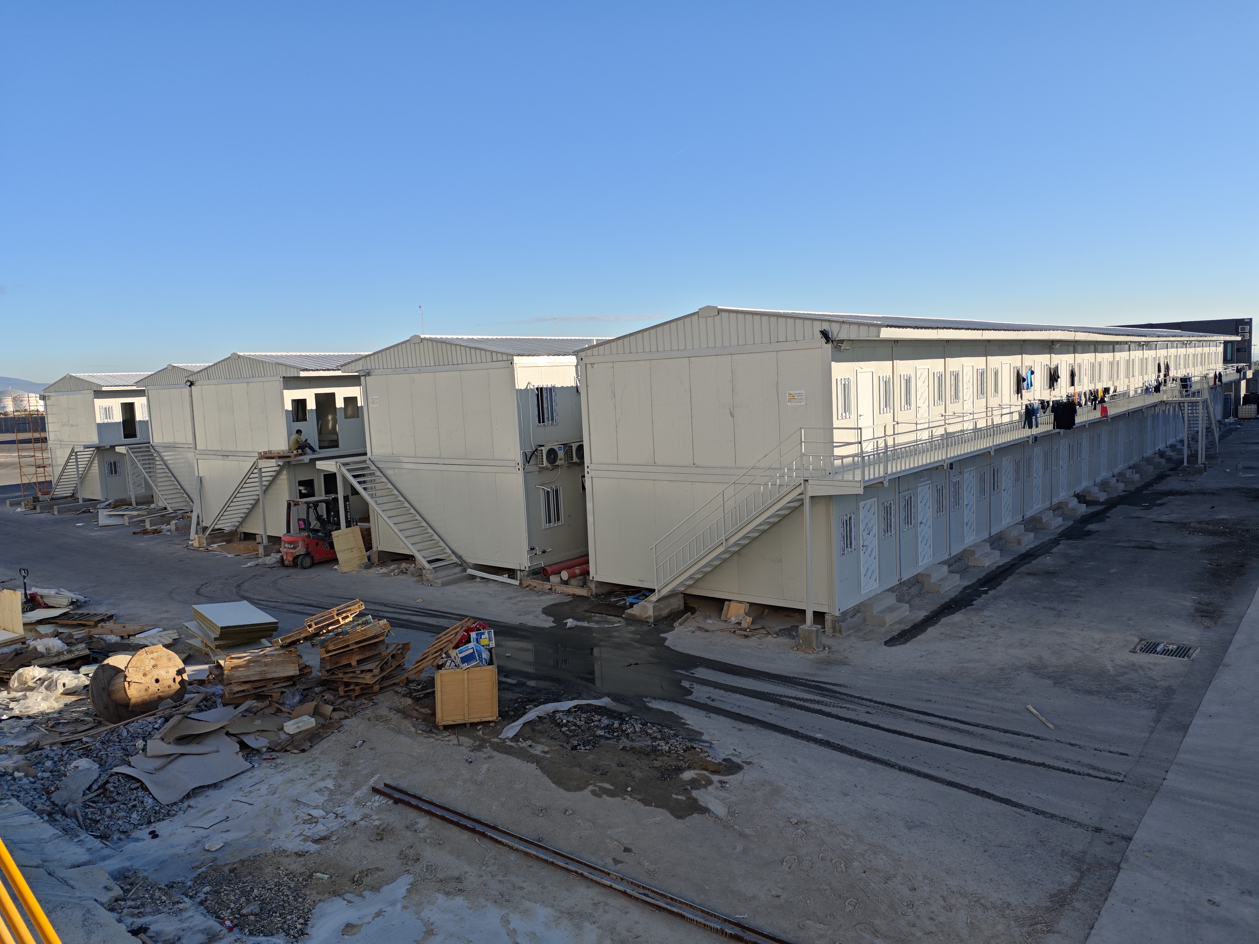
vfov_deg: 56.8
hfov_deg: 71.6
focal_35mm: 24
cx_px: 630
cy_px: 472
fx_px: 873
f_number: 1.6
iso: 50
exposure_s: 1/2398
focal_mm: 5.84
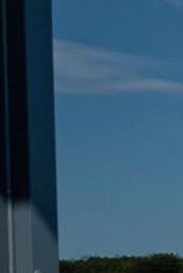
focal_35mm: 207
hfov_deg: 4.2
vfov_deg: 9.7
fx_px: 1576
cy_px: 359
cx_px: 1302
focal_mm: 20
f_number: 7.1
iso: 100
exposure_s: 1/400
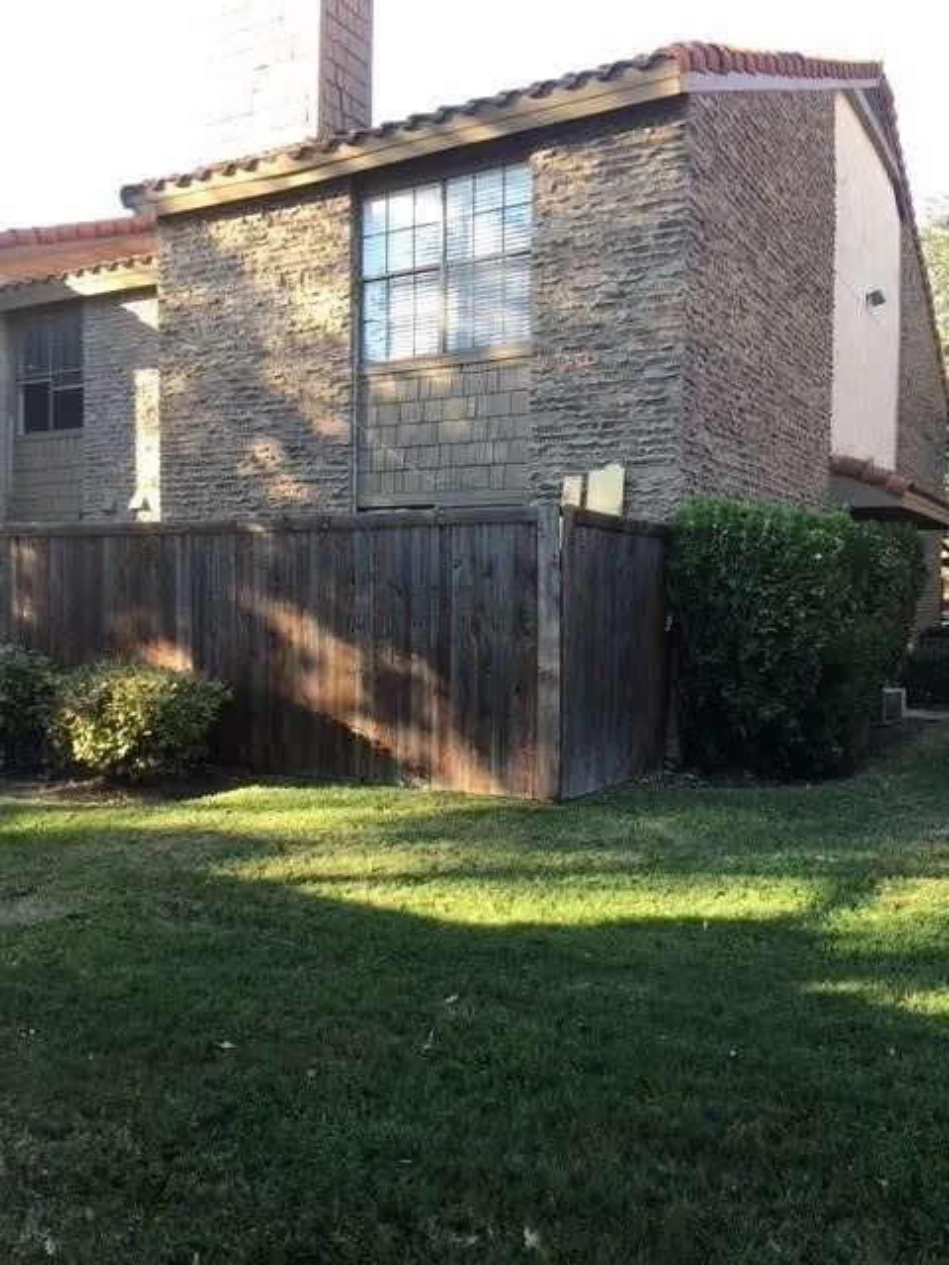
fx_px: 1060
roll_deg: -1.1
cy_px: 632
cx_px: 474
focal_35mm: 29
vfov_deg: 61.7
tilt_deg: -1.3
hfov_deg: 48.2
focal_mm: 4.15
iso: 25
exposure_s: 1/120
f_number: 2.2
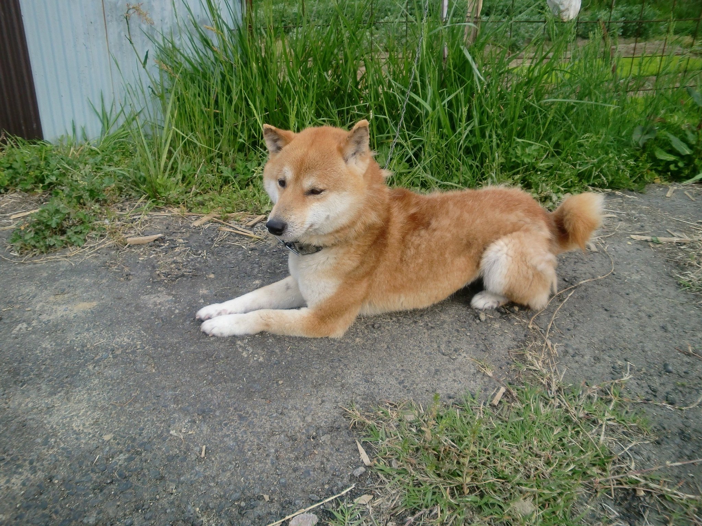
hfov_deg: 63.4
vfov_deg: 49.7
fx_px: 568
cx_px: 351
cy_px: 263
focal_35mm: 28
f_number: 2.6
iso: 100
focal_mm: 4.65
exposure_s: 1/640
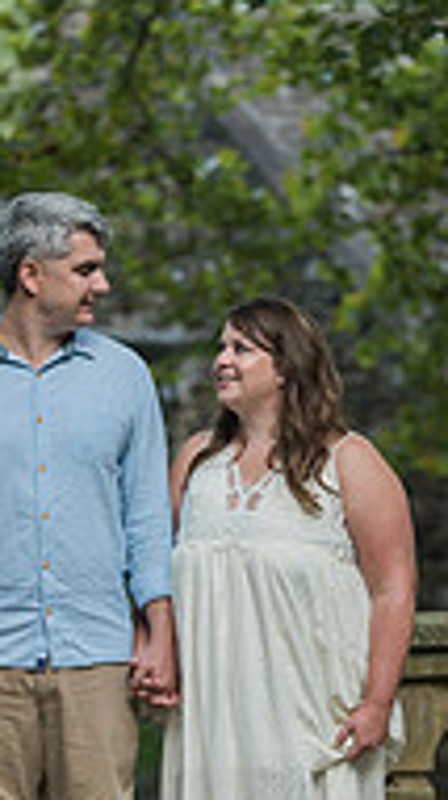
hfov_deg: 5.2
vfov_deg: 9.2
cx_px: 285
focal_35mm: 235
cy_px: 394
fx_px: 4978
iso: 800
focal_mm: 95
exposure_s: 1/800
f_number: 2.8
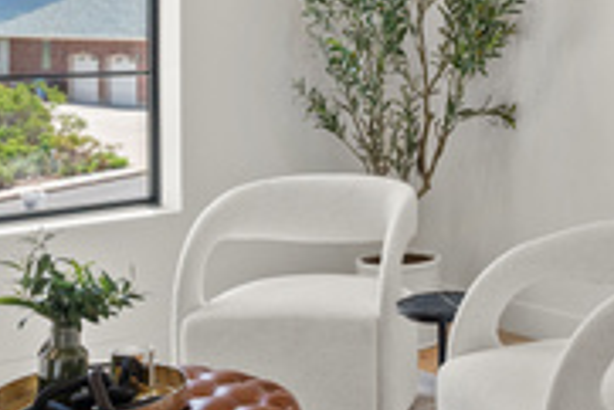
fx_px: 1174
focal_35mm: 69
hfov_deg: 27.2
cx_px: 651
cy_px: 15
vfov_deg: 19.4
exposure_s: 1/10
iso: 500
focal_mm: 19.5
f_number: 8
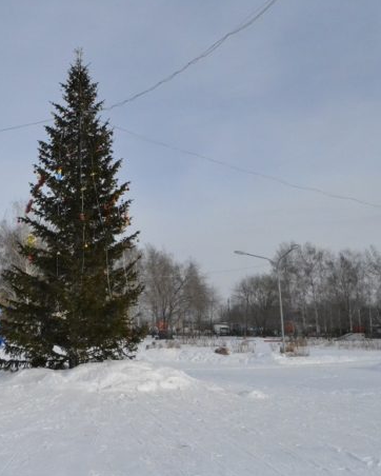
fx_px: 549
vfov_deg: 46.8
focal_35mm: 39
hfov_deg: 36.5
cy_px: 234
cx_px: 58
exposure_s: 1/4000
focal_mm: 18
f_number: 16
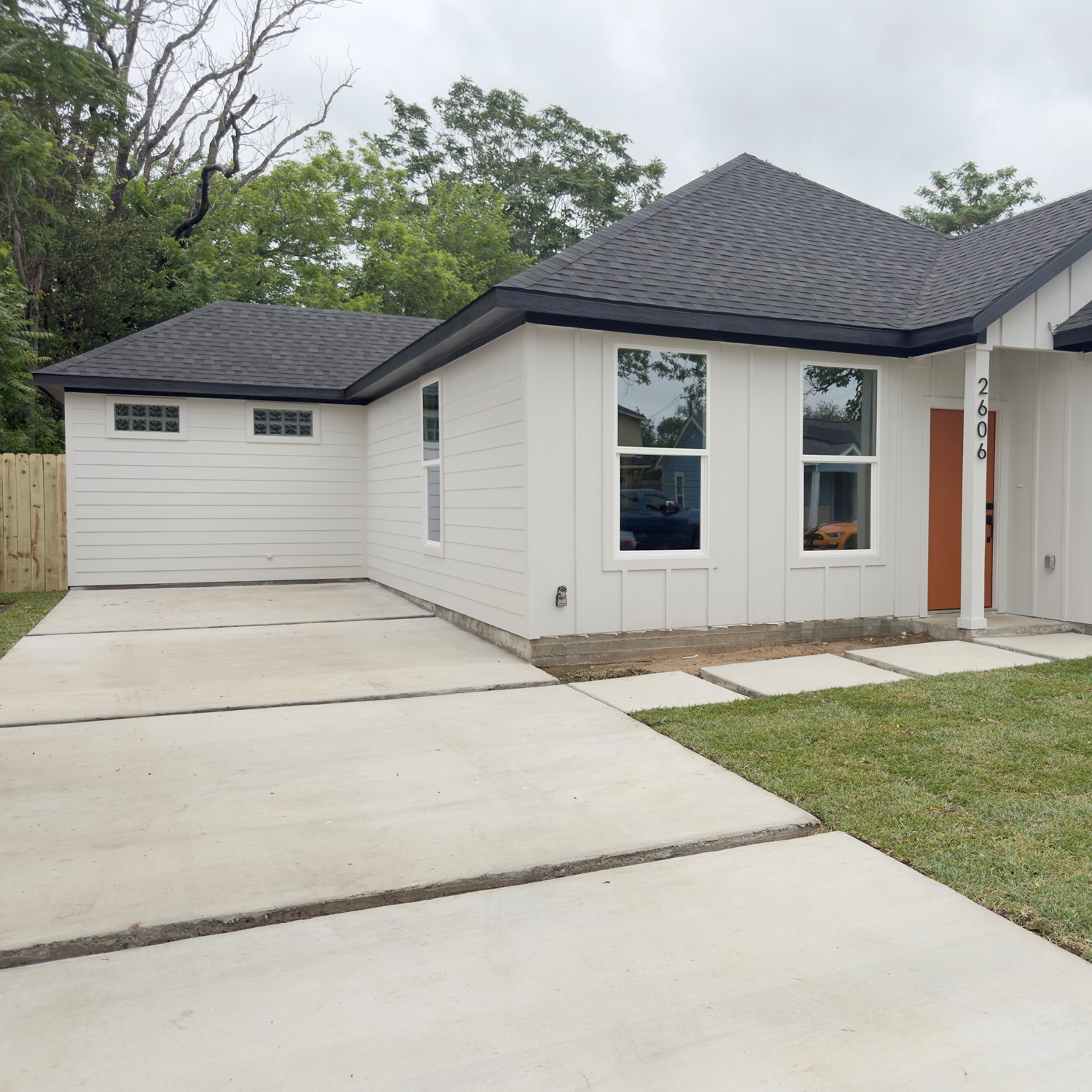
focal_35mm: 29
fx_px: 1035
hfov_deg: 54.3
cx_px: 743
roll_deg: +0.0
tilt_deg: -1.9
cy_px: 551
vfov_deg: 55.6
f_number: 1.78
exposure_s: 1/3311
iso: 80
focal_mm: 6.76
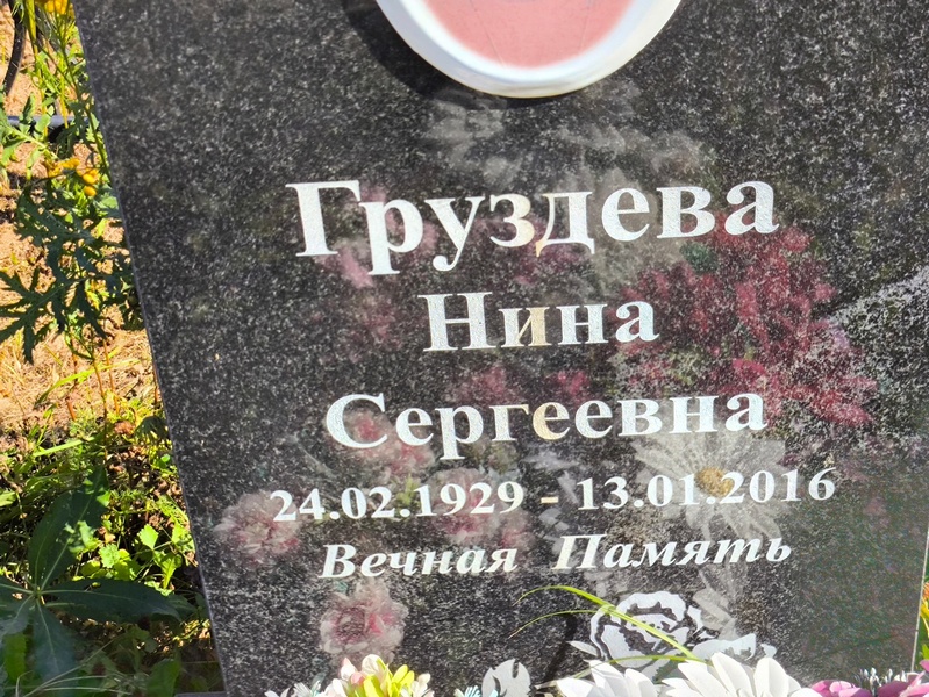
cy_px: 348
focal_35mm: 50
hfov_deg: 38.2
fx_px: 1342
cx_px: 464
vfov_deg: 29.1
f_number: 1.7
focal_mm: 4.71
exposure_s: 1/676
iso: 50
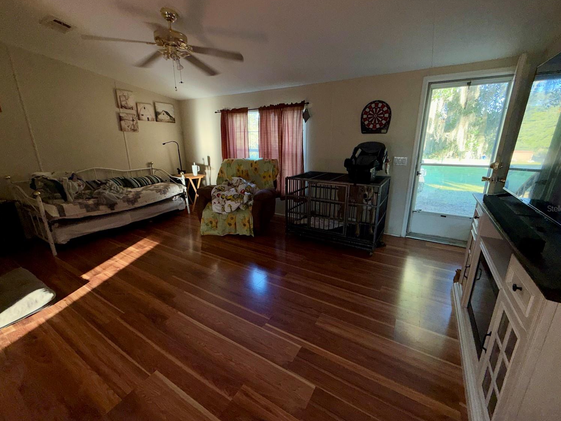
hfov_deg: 98.2
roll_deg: +0.3
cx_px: 282
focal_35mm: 15
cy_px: 208
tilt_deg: -16.7
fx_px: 243
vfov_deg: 81.8
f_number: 2.2
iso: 40
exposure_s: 1/62
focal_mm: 2.22
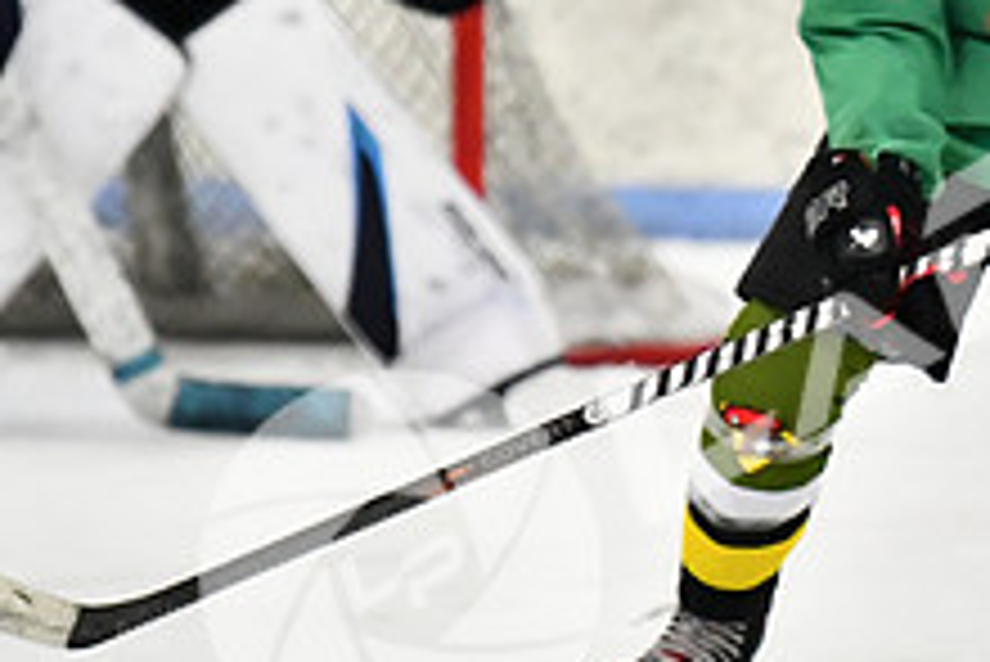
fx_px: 19023
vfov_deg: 2.0
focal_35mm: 691
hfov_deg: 3.0
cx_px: 1197
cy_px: 110
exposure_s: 1/1600
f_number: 2.8
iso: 6400
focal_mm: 175
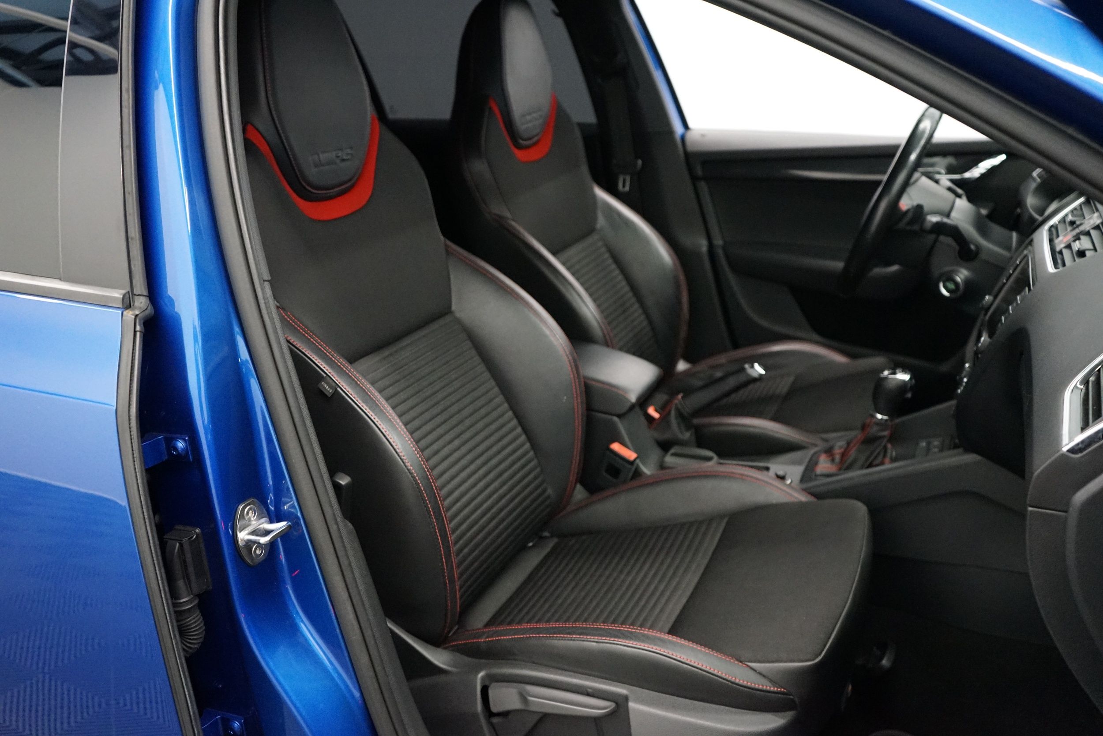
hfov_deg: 60.3
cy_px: 368
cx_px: 552
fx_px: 950
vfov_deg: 42.3
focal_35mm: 31
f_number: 3.5
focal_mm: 31
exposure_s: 1/160
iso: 6400
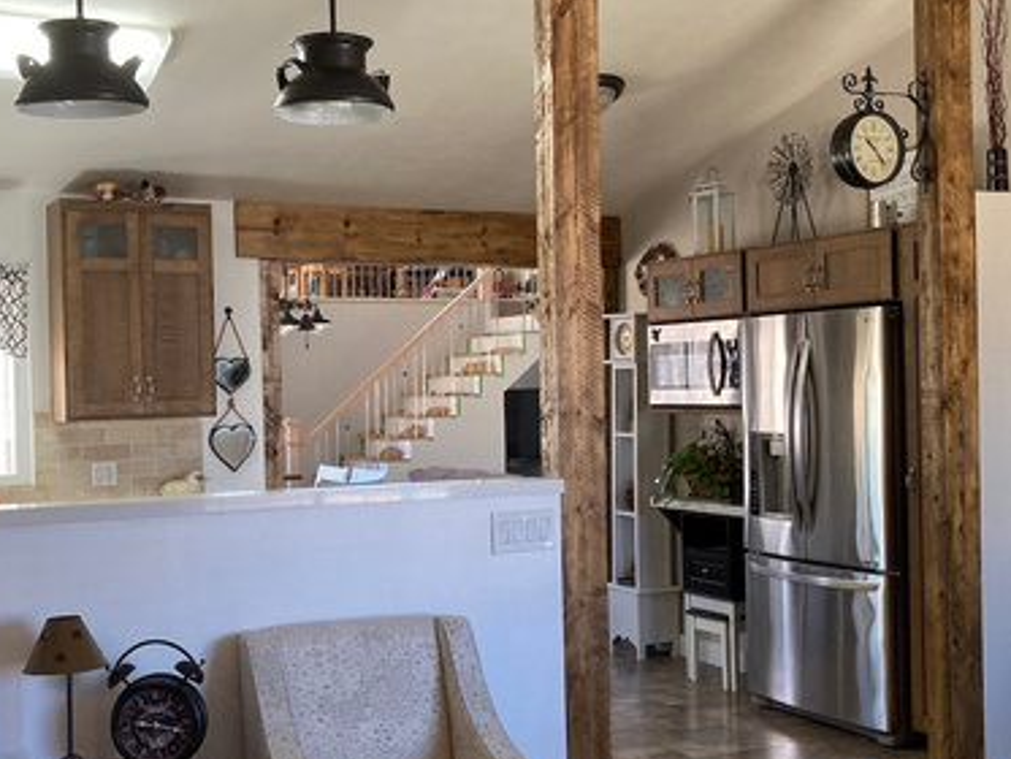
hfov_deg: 39.5
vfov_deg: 30.3
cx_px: 423
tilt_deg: +0.1
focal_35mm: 48
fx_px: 1402
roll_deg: +1.2
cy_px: 409
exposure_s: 1/60
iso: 80
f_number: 1.8
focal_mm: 3.99
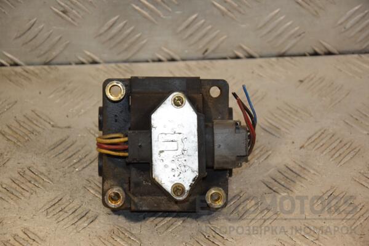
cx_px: 184
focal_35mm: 135
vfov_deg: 10.2
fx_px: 1384
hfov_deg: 15.2
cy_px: 123
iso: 800
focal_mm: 90
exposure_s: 1/160
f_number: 5.6
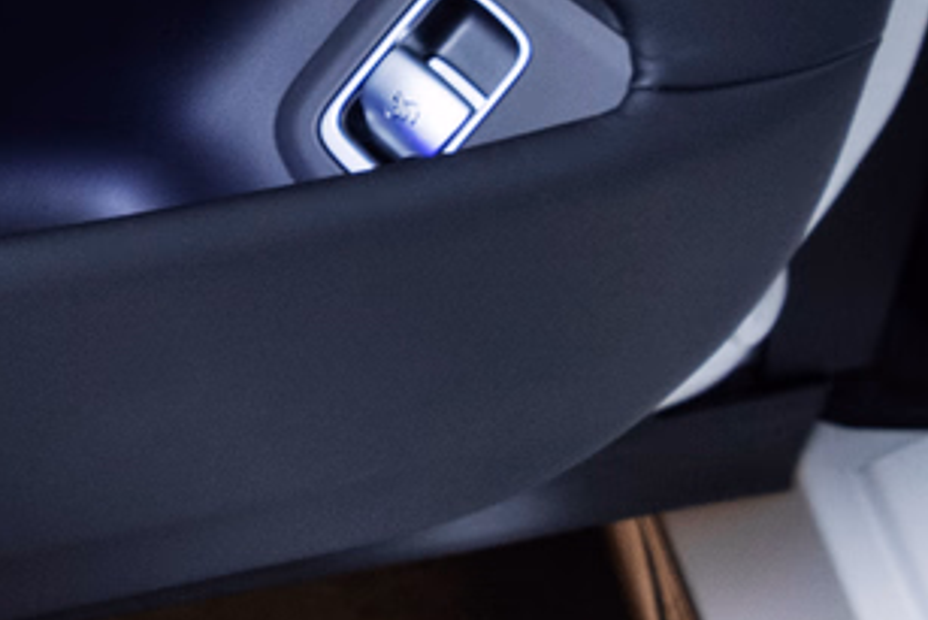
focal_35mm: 172
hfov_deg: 10.9
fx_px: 4436
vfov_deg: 7.6
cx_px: -955
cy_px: -691
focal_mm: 22
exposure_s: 1/40
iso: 640
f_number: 5
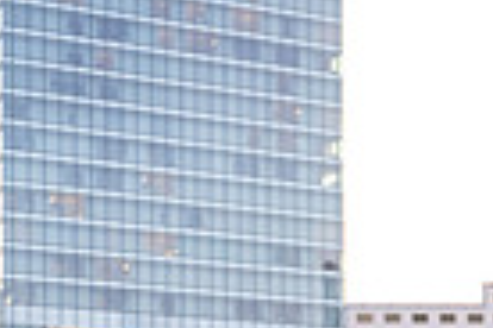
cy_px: 597
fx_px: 2191
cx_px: 1000
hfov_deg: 11.5
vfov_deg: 8.3
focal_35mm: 160
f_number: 2.8
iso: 800
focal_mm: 38
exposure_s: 1/200
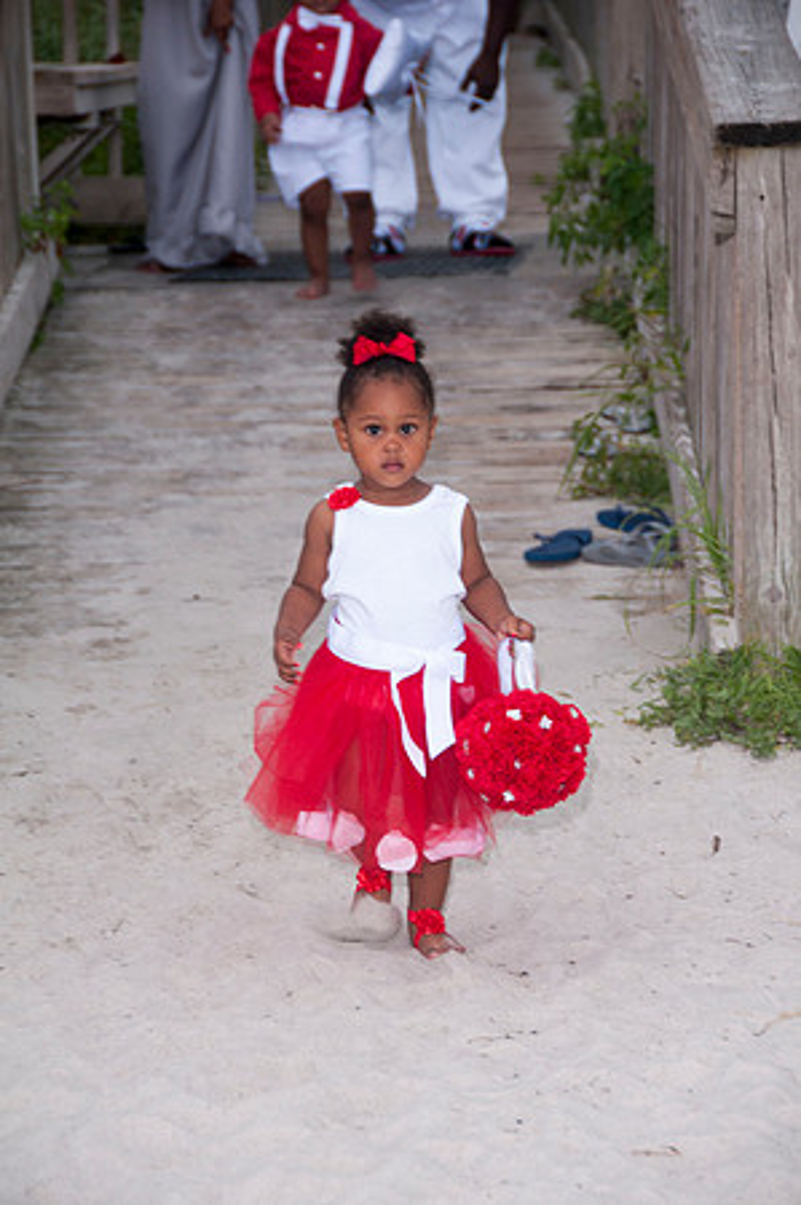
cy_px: 602
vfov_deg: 13.1
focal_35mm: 158
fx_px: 5268
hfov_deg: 8.7
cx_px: 400
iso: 200
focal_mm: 105
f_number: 5.6
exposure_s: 1/125
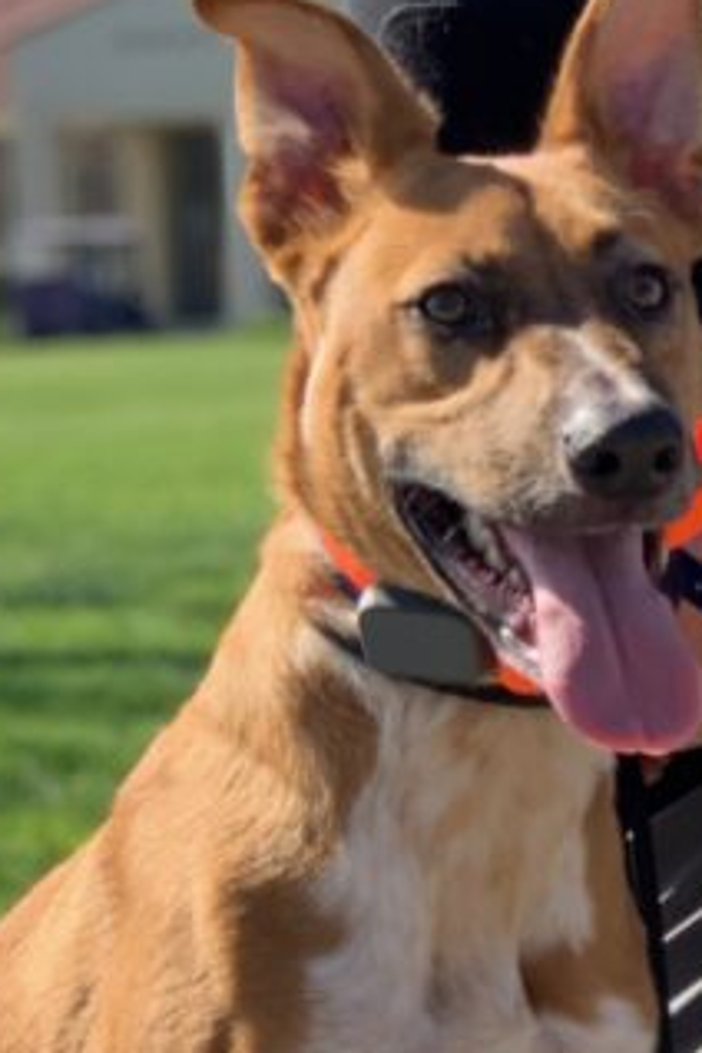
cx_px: 907
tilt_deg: -1.6
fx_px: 5089
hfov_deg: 7.8
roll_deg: +1.6
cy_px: 510
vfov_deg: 11.8
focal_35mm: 174
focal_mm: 6
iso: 16
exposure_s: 1/494
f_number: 2.4
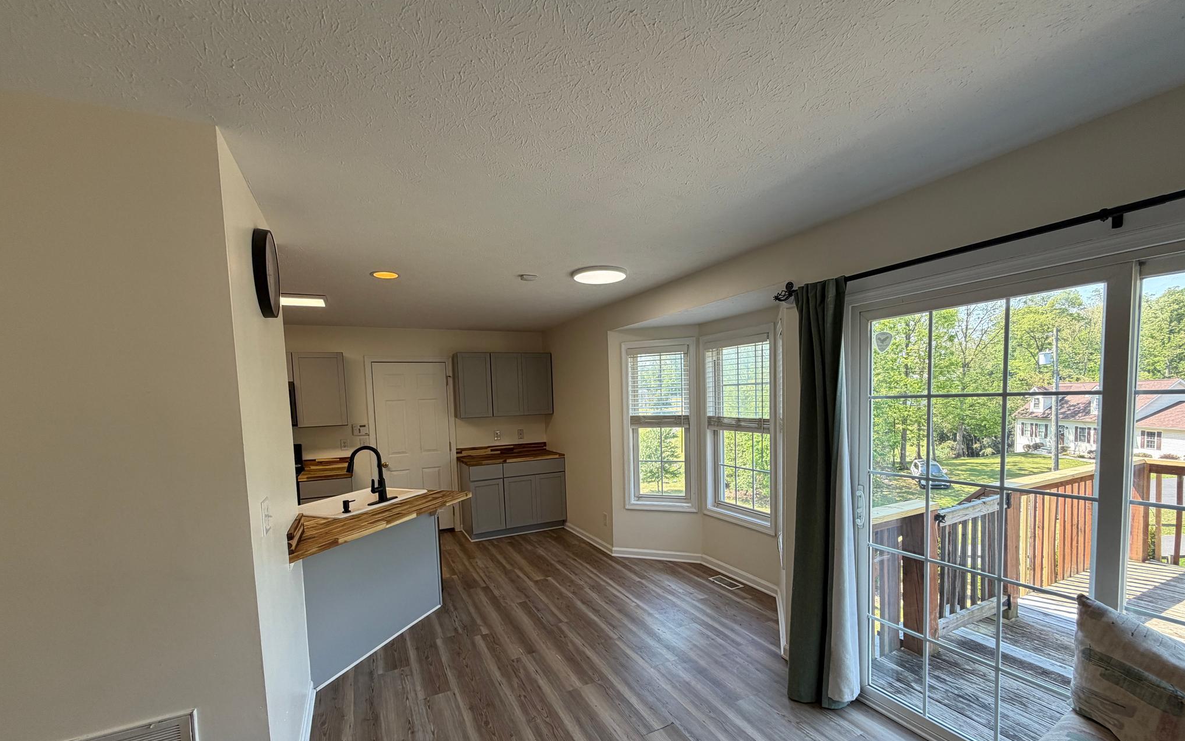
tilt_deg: -3.6
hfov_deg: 101.5
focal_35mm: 15
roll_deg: +1.9
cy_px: 434
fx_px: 484
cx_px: 588
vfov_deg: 74.2
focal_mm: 2.22
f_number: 2.2
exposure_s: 1/120
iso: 80
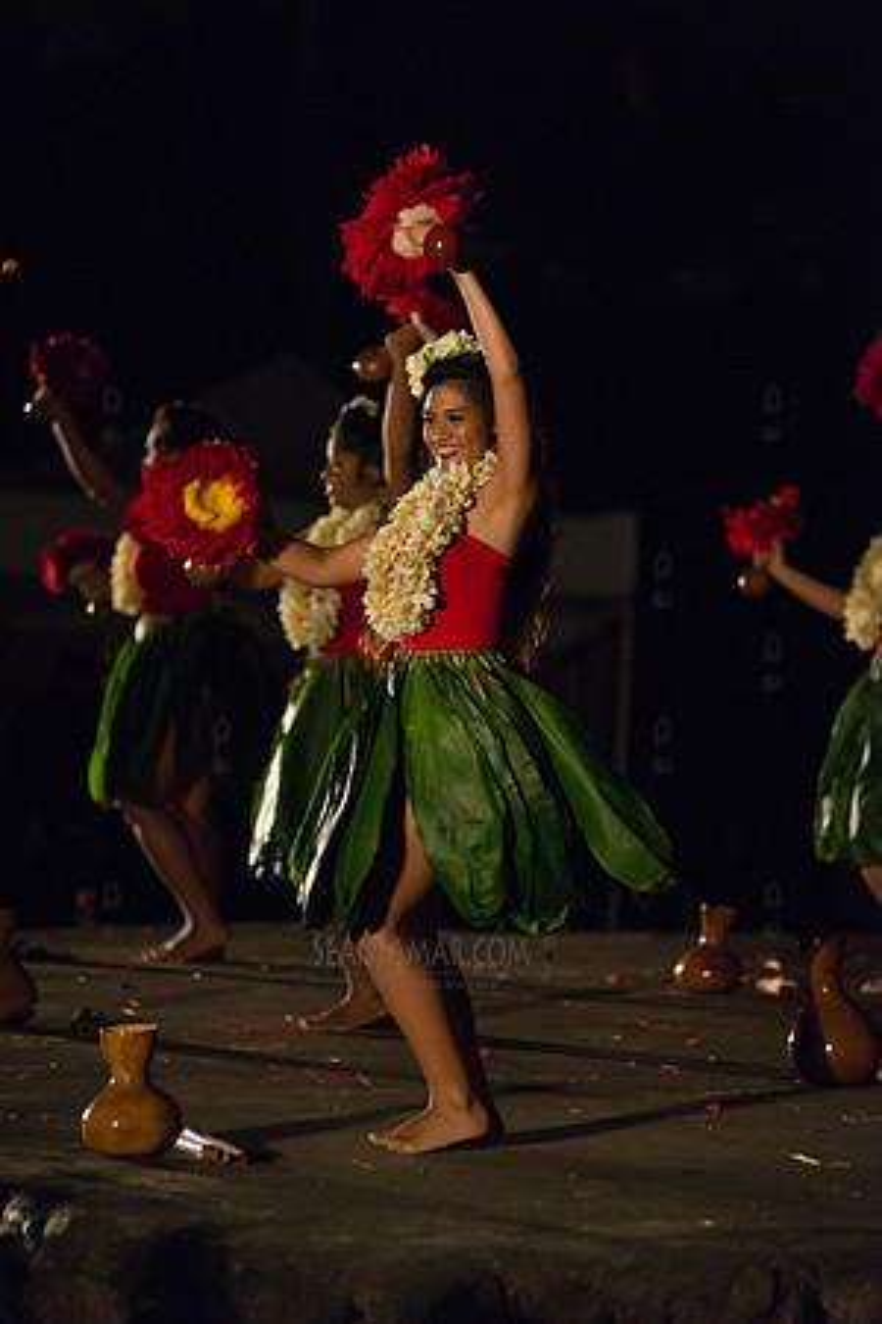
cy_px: 662
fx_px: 6247
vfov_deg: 12.1
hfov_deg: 8.1
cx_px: 441
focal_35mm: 170
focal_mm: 170
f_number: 2.8
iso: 4000
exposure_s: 1/320
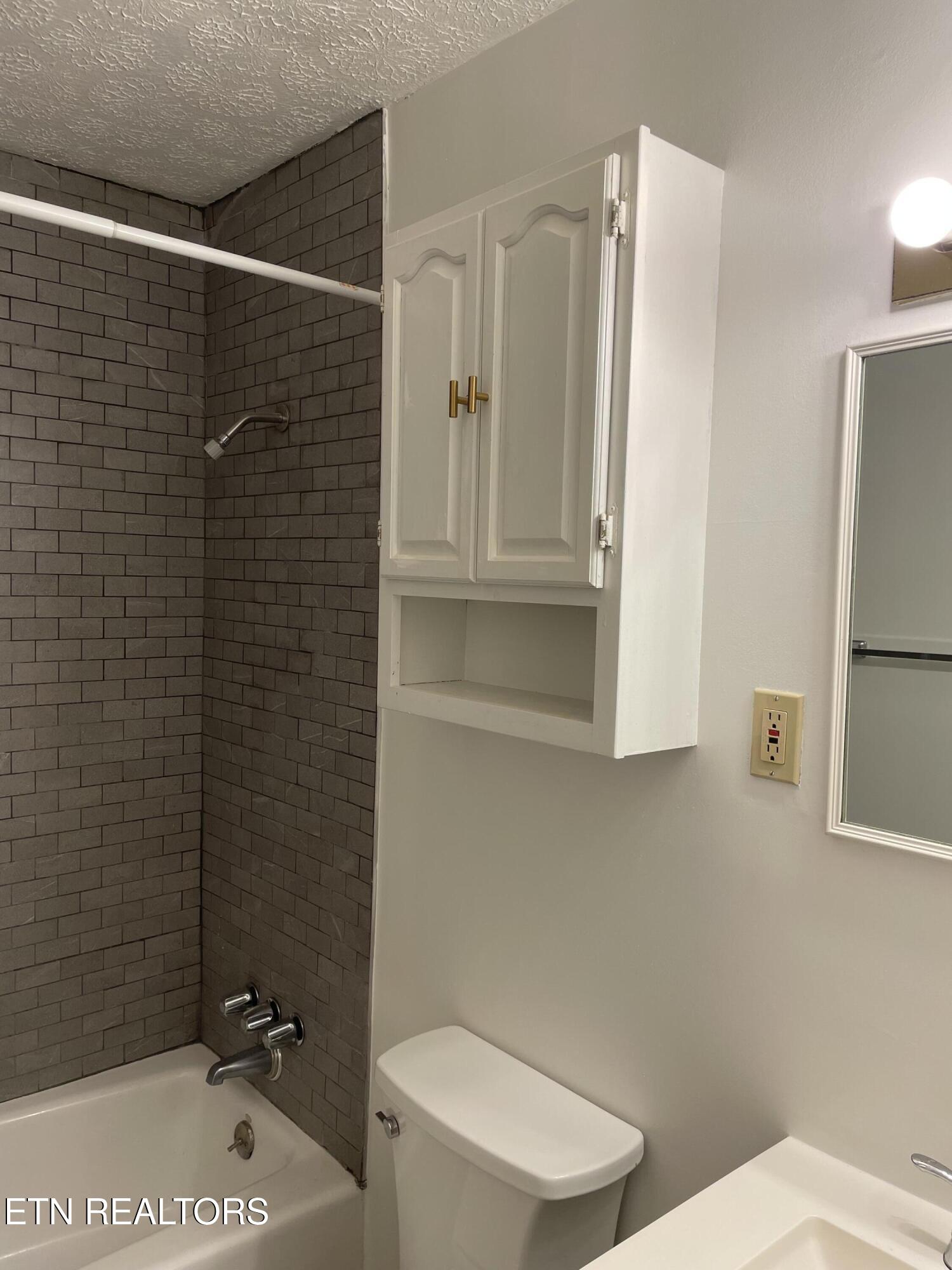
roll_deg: -1.4
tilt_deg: -2.7
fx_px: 953
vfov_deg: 67.3
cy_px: 635
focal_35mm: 26
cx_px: 476
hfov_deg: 53.1
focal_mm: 4.2
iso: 32
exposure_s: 1/122
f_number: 1.6
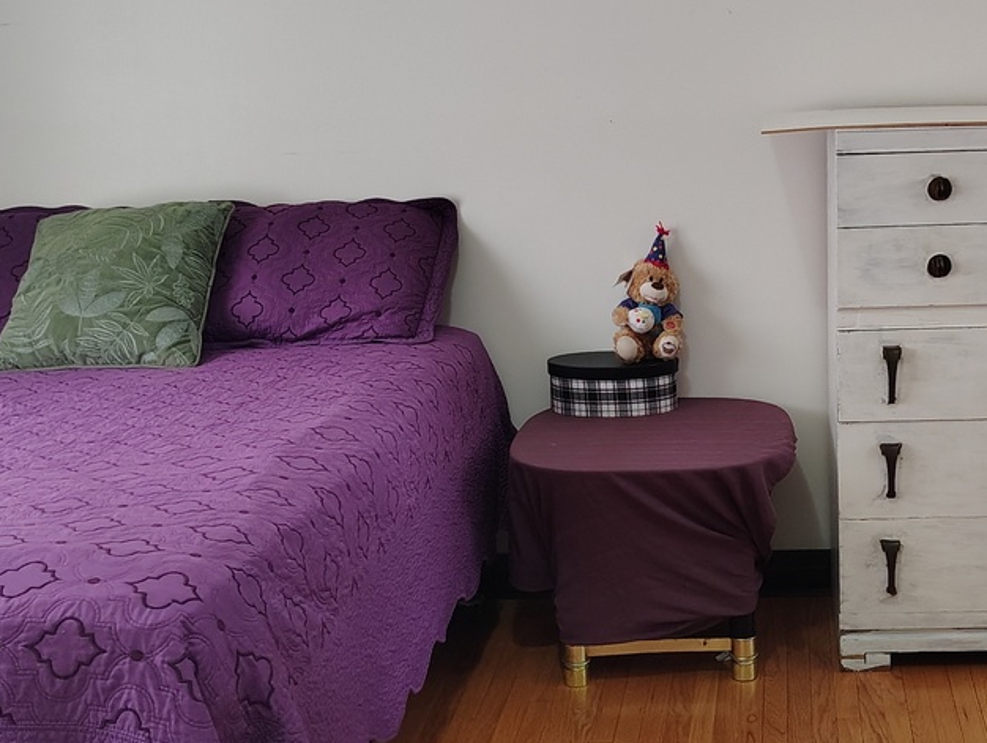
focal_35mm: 55
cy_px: 341
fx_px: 1570
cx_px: 695
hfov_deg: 34.4
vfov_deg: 26.6
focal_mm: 5.56
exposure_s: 1/60
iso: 1531
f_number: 1.8
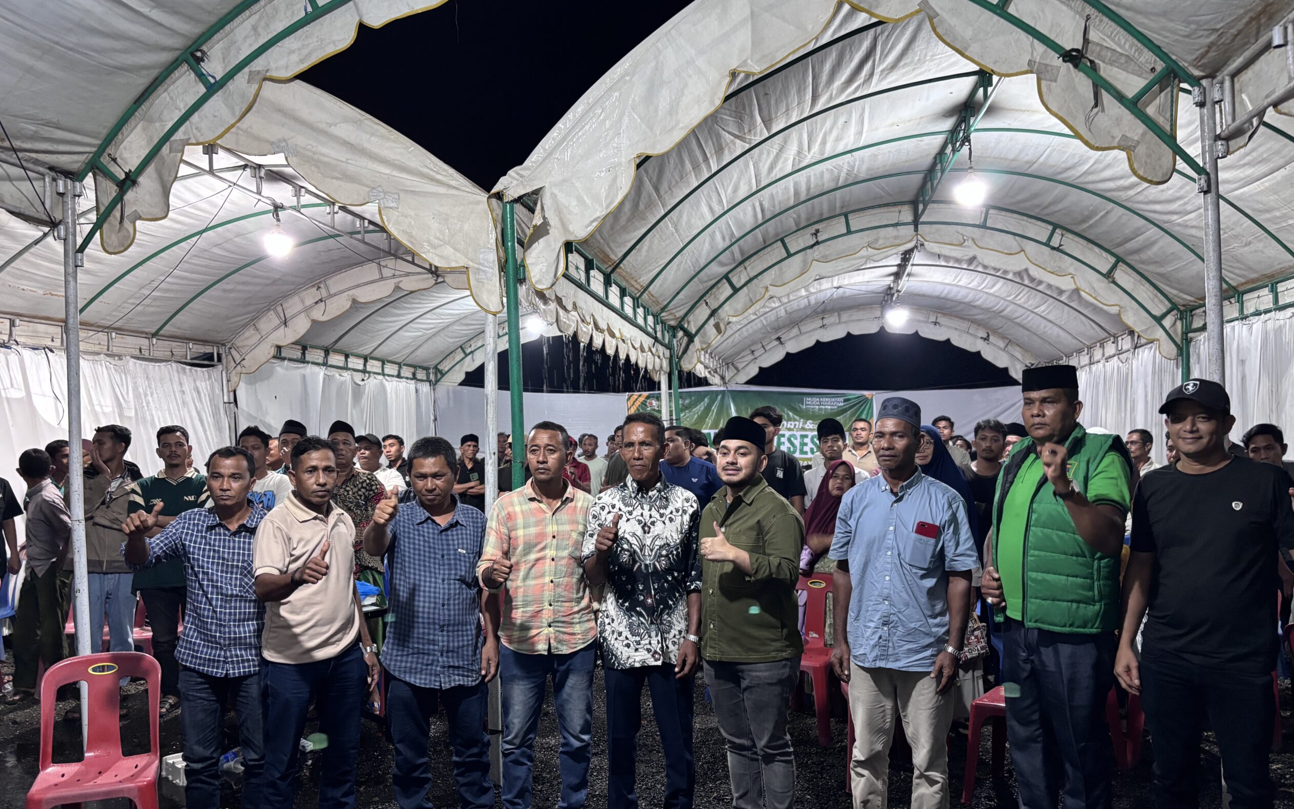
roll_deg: +0.1
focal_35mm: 28
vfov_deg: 44.4
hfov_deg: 66.5
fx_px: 987
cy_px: 474
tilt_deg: -0.6
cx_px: 649
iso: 400
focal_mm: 5.96
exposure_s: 1/33
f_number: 1.6
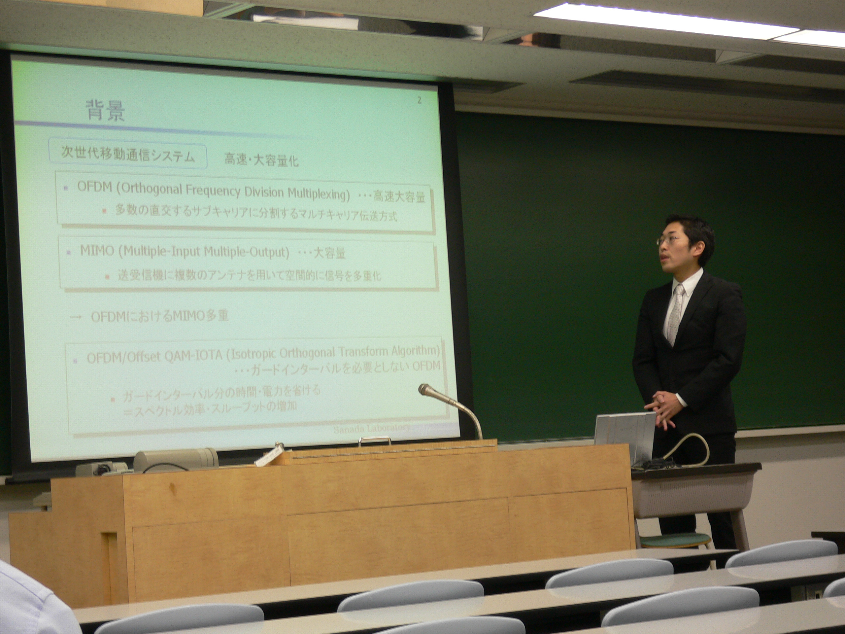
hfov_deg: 23.3
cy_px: 317
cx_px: 422
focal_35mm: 84
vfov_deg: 17.6
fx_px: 2050
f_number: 4.6
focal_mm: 14
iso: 100
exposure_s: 1/20
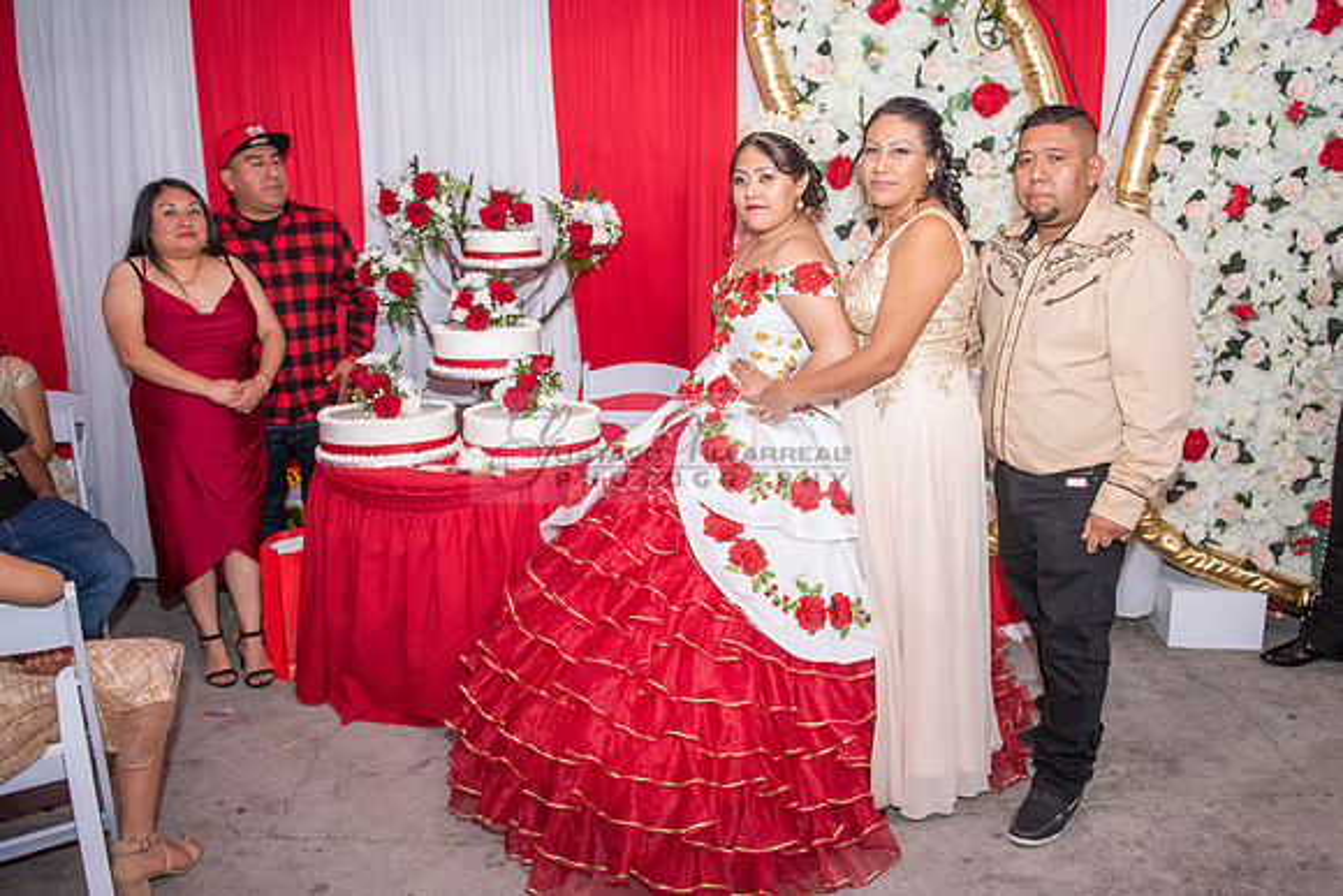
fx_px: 1041
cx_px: 702
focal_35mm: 28
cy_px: 442
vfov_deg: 46.6
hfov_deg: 65.6
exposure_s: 1/160
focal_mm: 24
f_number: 3.2
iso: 800
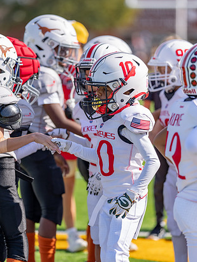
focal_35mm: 196
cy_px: 131
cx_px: 87
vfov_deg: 10.1
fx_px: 1485
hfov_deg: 7.6
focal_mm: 135
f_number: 1.8
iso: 100
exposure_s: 1/3200
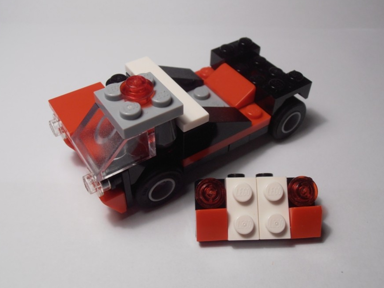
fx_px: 422
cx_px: 191
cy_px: 141
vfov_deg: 37.7
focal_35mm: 38
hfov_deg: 49.0
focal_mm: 6.61
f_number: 3.9
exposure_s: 1/80
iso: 100
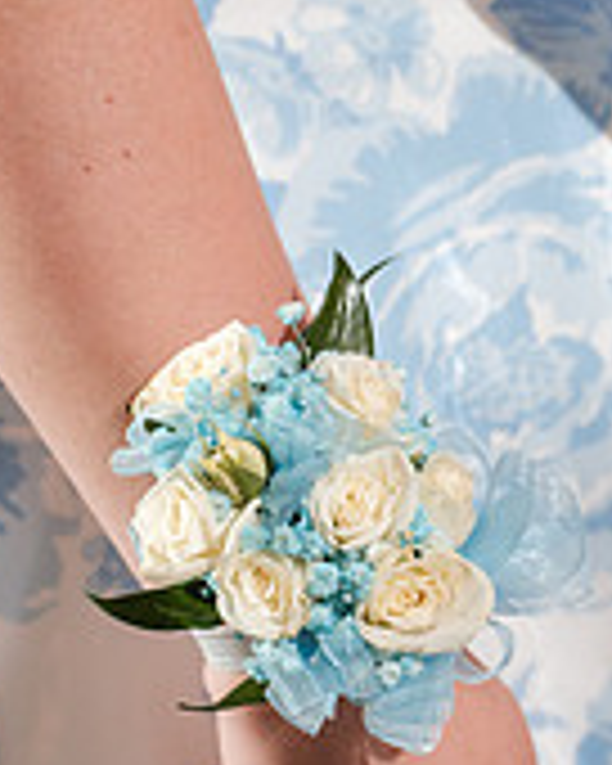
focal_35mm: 328
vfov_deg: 5.9
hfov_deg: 4.7
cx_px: 572
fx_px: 7426
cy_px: 468
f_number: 4
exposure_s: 1/250
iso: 2000
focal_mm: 132
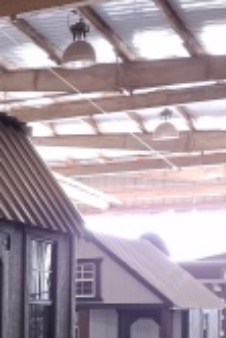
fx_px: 864
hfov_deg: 10.9
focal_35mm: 92
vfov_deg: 21.5
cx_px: -415
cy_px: 326
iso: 50
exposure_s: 1/30
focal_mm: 5.54
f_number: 1.8
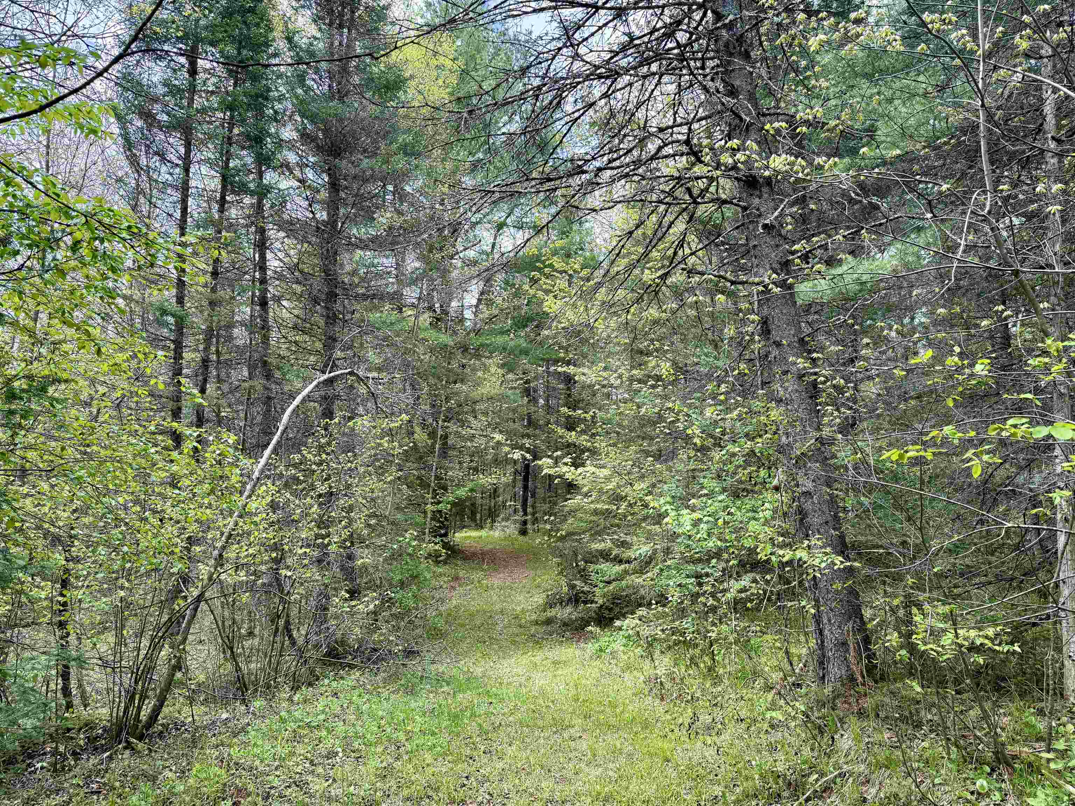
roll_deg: -0.9
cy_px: 403
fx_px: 745
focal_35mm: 24
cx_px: 538
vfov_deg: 56.8
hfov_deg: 71.6
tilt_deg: +9.1
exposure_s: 1/979
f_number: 1.78
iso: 100
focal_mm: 6.76
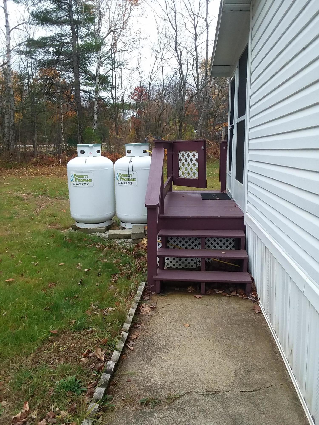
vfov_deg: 61.7
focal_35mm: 29
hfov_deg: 48.2
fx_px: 356
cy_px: 212
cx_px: 160
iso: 40
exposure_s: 1/375
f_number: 1.9
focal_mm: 2.47
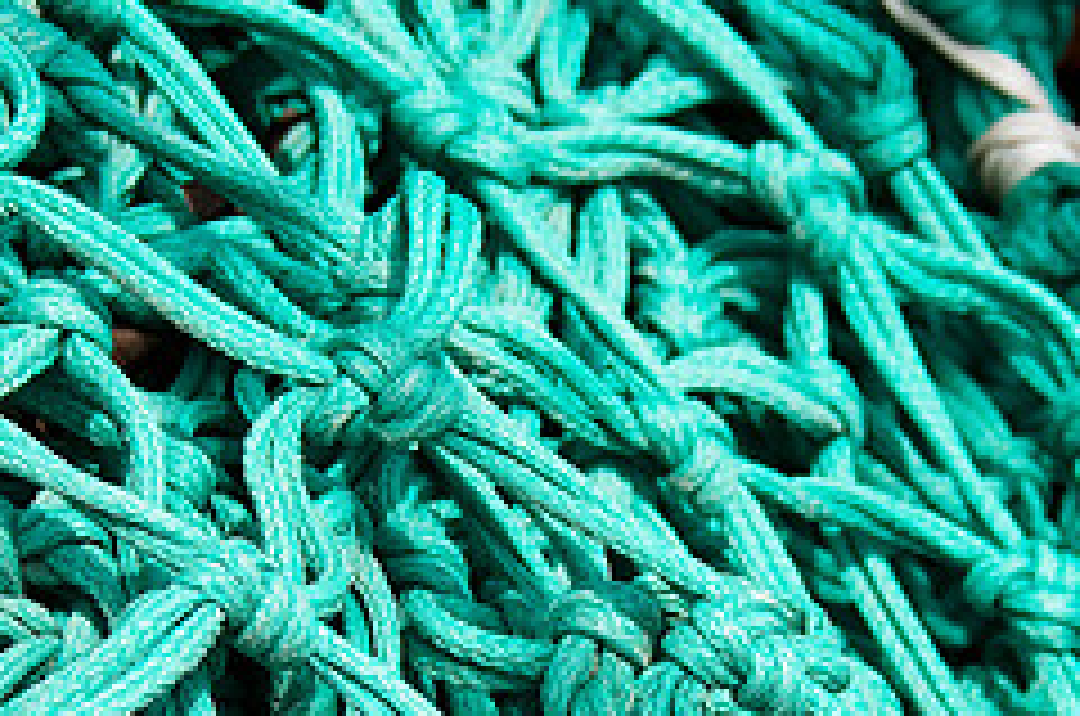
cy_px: 610
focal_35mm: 225
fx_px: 6737
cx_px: 666
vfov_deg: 6.1
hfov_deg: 9.2
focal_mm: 62
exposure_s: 1/800
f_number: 4.8
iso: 200
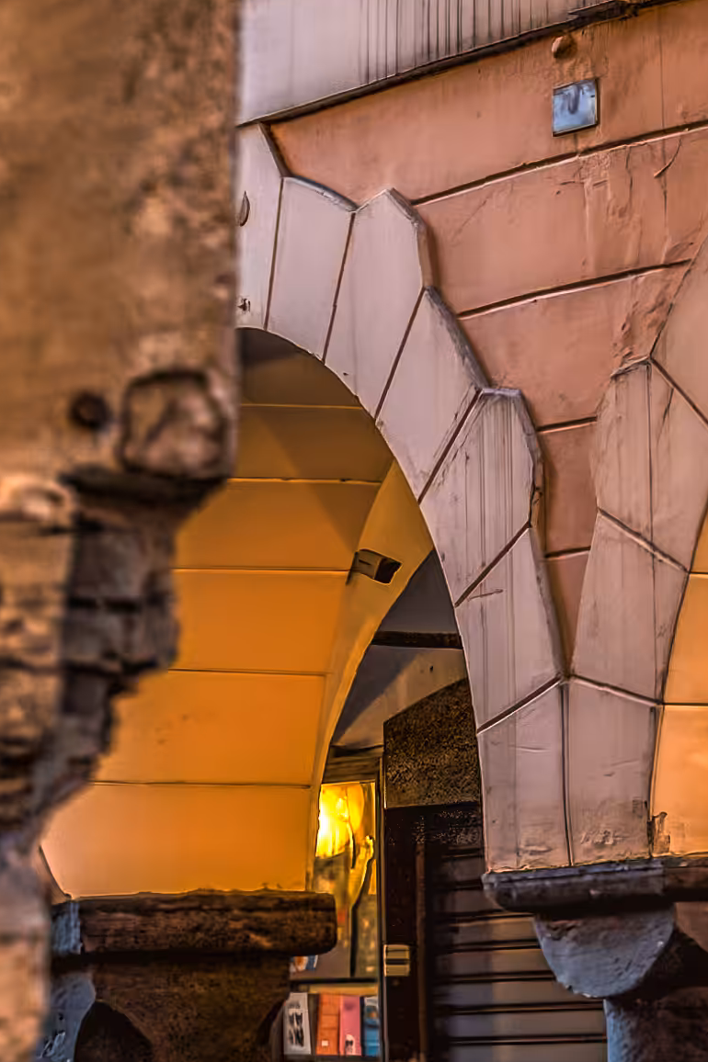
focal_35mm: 189
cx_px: 919
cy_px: 977
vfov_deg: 10.8
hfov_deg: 7.2
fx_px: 5578
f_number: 4.5
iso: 1000
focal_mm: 23
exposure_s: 1/100
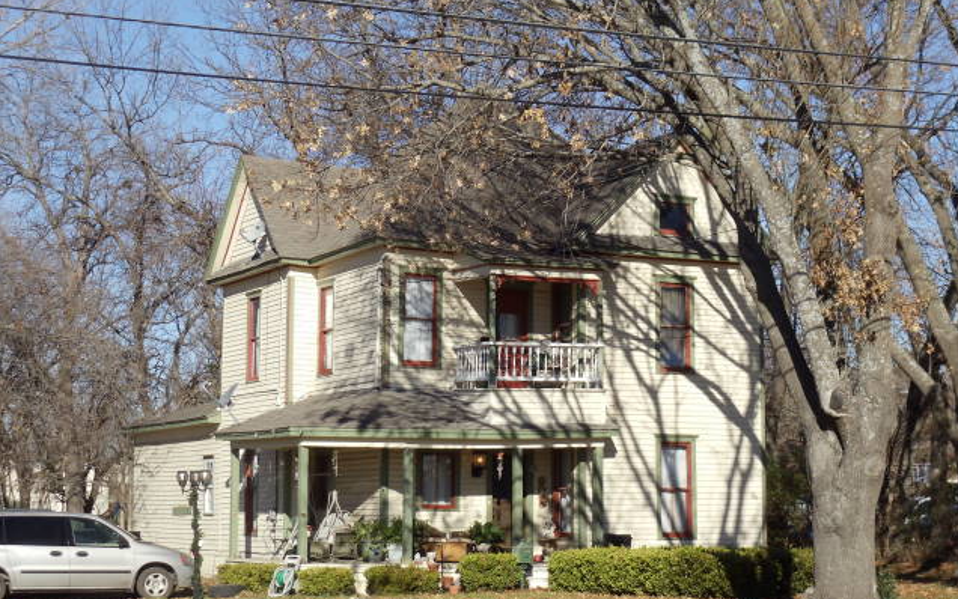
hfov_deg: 21.4
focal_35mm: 97
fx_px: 2533
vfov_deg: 13.5
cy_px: 321
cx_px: 481
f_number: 9.3
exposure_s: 1/200
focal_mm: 12.35
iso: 100
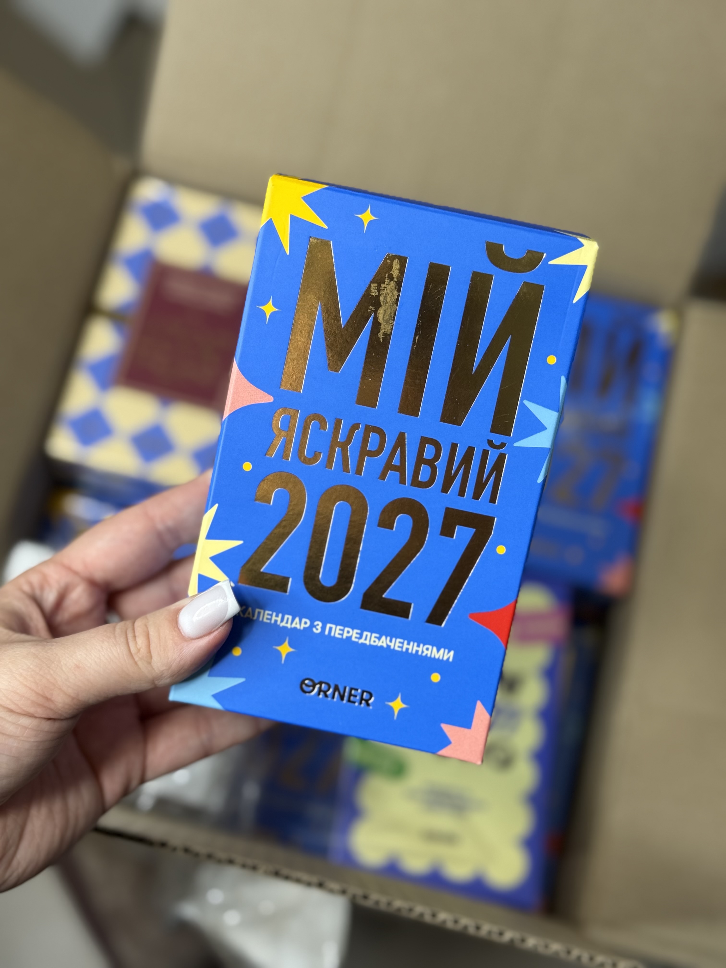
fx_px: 1342
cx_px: 363
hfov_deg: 30.3
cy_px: 484
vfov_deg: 39.7
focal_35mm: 48
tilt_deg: -71.2
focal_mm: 6.76
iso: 80
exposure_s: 1/121
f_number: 1.78
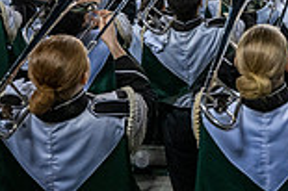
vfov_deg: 14.0
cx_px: 318
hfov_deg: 21.5
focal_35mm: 90
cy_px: -118
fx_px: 719
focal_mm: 24
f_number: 3.2
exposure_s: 1/500
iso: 2000
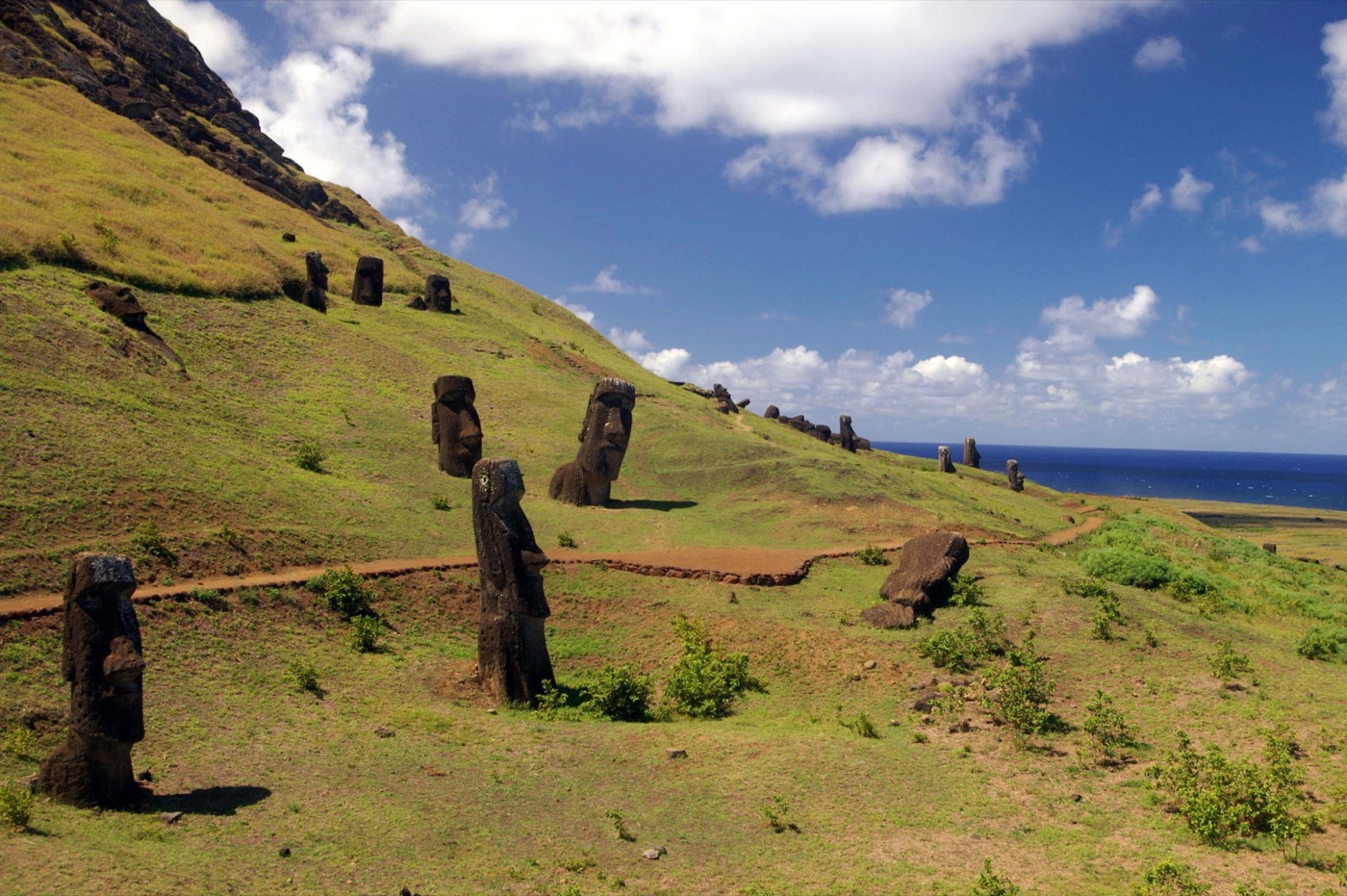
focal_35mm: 42
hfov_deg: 46.4
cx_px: 674
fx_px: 1570
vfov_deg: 31.8
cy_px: 448
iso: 200
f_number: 6.7
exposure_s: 1/125
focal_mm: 28
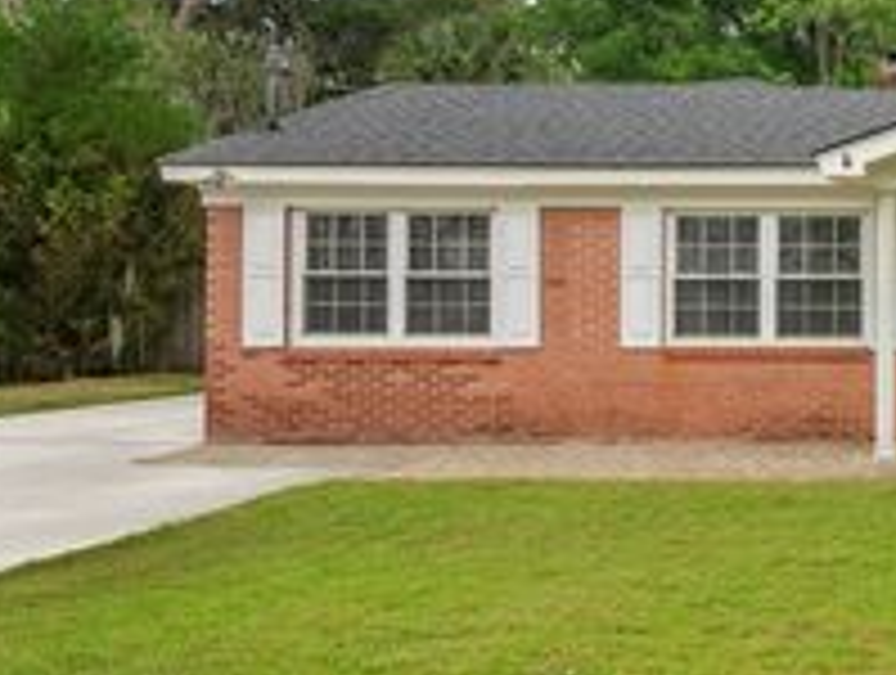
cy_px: 277
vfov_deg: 27.0
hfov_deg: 29.9
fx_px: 1406
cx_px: 1094
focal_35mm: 54
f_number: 7.1
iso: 250
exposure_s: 1/160
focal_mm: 15
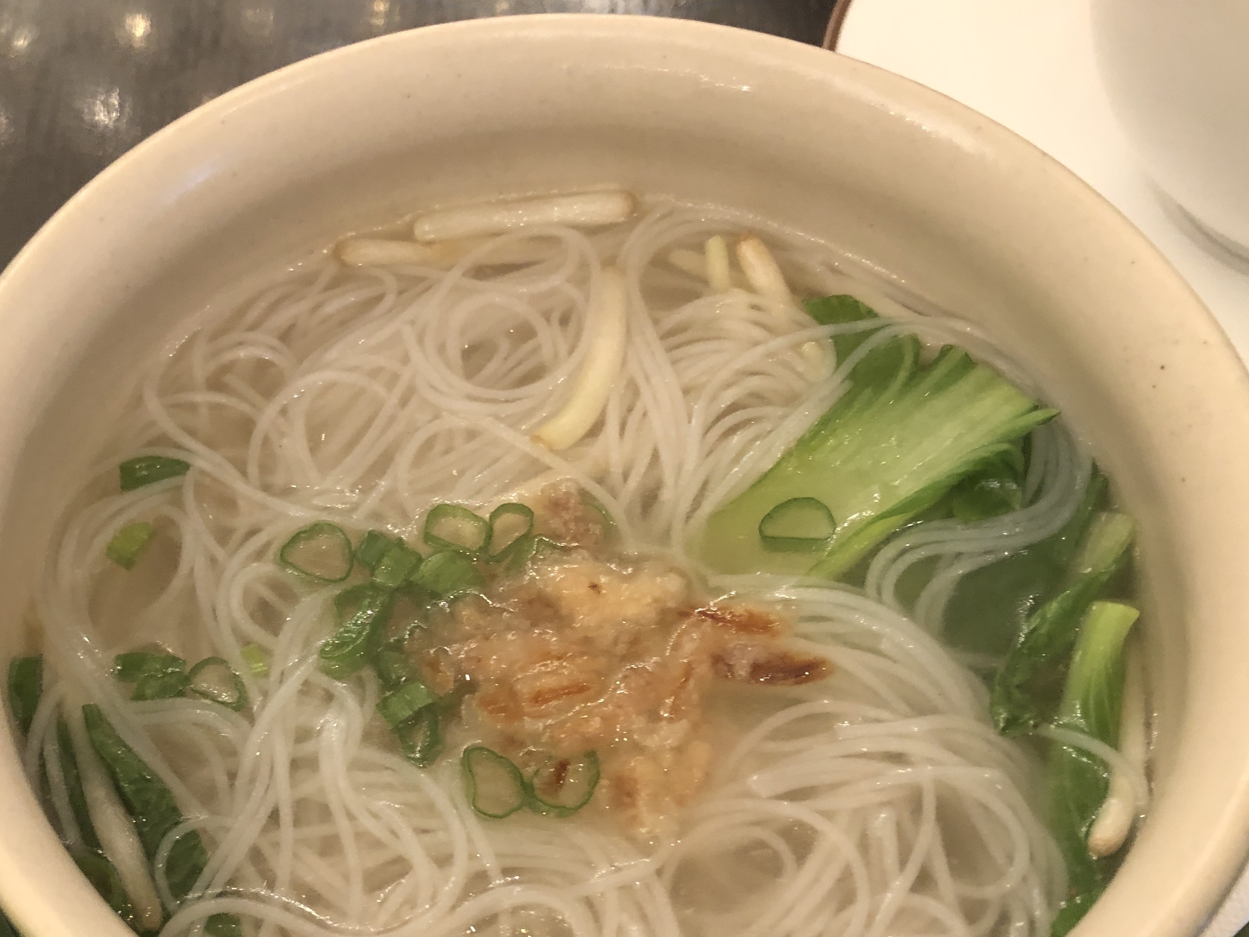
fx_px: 1515
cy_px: 687
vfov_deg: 33.7
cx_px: 467
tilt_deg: -62.2
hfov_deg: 44.4
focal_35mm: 42
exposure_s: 1/17
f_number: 1.8
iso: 80
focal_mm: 3.99
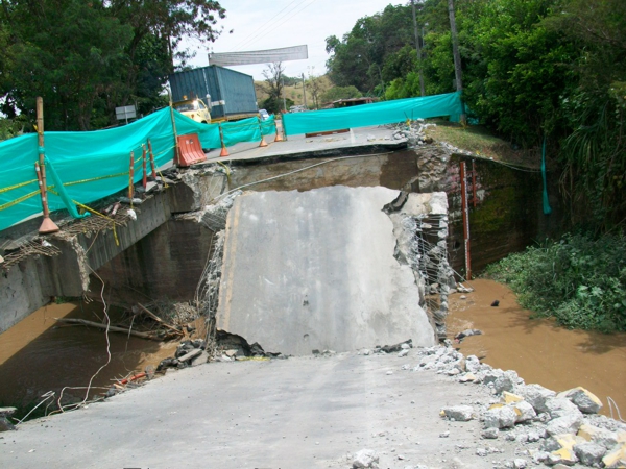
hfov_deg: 56.8
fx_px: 579
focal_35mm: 32
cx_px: 313
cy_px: 234
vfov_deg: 44.2
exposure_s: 1/640
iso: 64
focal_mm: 5.7
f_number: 2.8
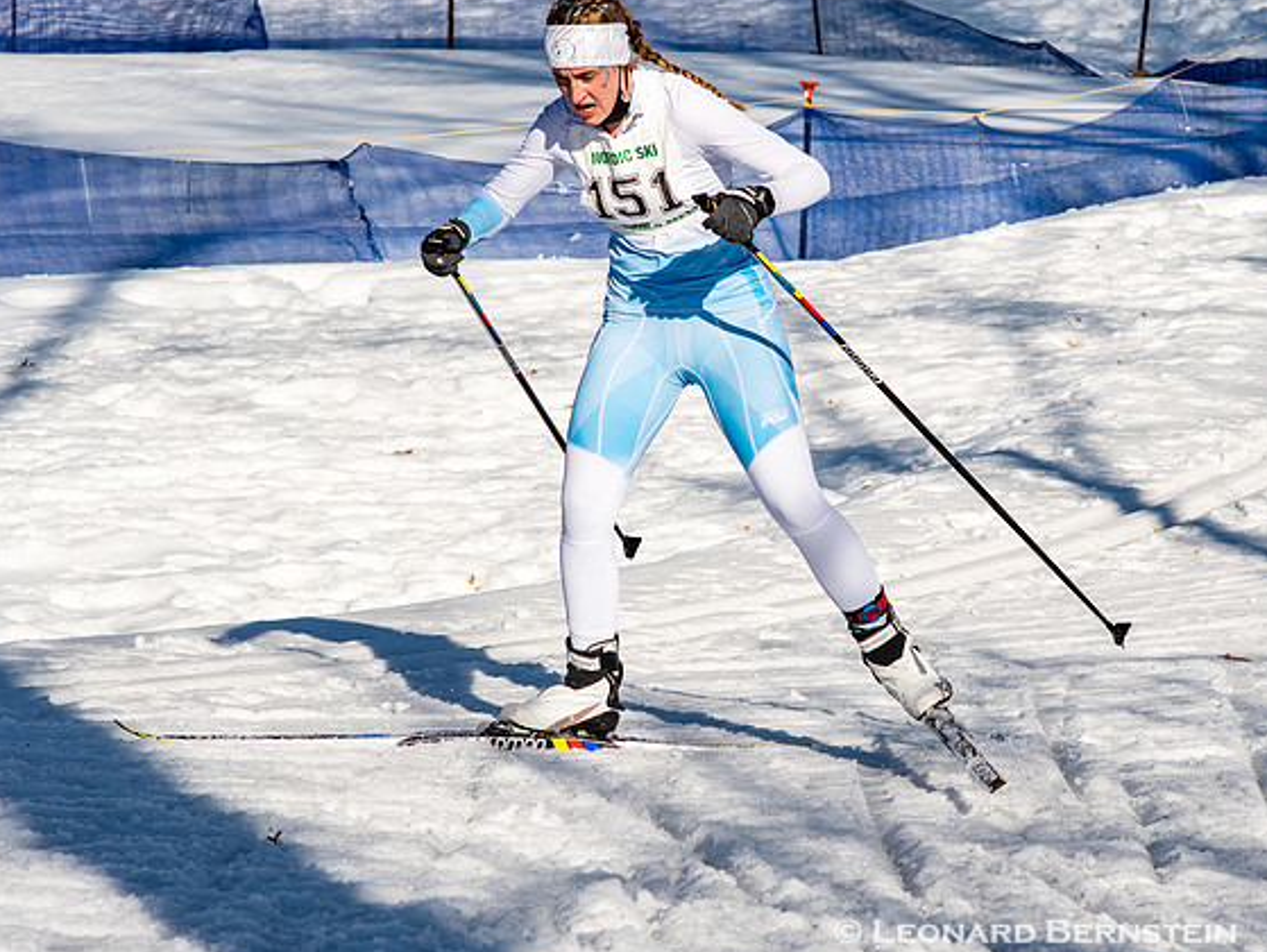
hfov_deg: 13.3
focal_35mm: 148
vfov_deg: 10.0
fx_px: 5421
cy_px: 474
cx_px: 759
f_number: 7.1
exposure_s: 1/2000
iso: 400
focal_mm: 85
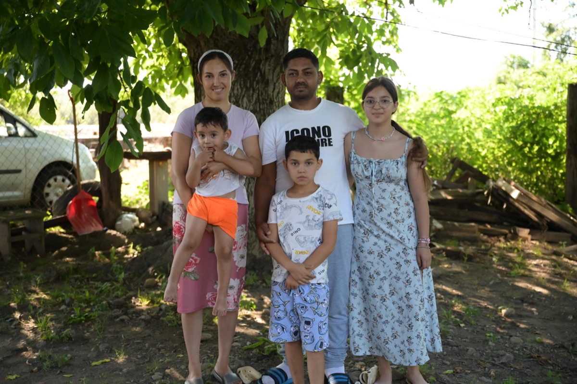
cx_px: 288
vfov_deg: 29.2
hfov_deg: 42.8
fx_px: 737
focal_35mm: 46
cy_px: 192
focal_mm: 46
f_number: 2.8
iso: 5000
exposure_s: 1/5000
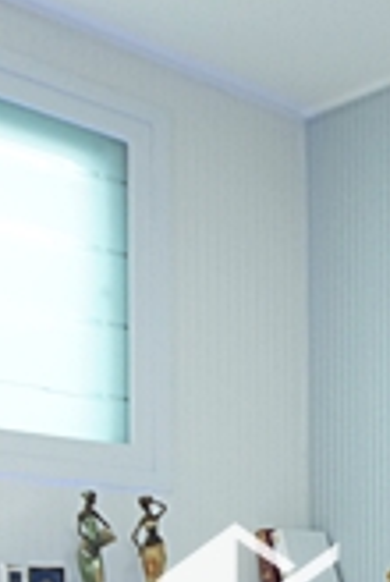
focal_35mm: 73
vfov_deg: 26.0
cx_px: 592
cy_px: 600
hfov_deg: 16.9
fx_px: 1181
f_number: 4
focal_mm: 10
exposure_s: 1/100
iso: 800
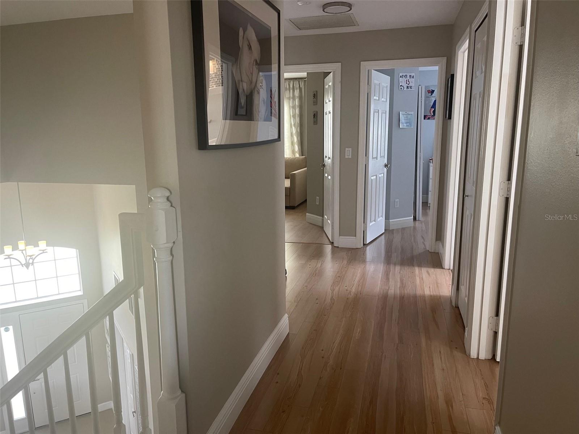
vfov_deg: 53.1
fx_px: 435
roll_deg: +0.3
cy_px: 217
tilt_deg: -10.8
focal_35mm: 26
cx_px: 290
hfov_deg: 67.3
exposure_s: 1/60
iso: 200
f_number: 1.6
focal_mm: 5.1
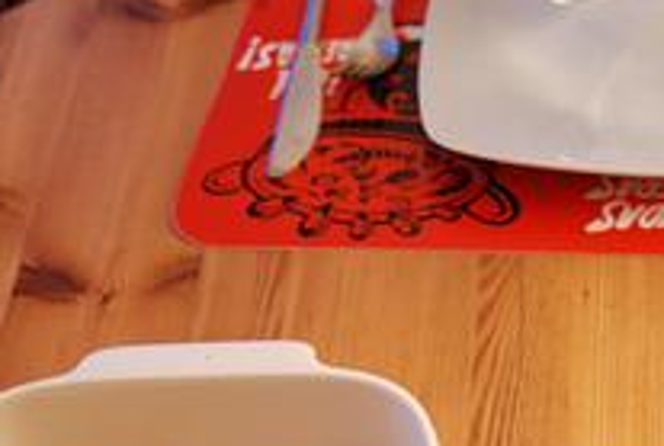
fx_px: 1608
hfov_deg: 22.5
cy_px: 616
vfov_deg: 14.9
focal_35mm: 87
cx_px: 654
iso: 800
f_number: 1.8
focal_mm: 20
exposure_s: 1/40
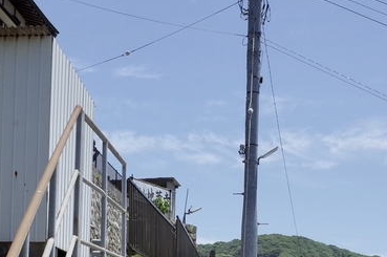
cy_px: 397
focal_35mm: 91
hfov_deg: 22.4
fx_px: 977
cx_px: 195
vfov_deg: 14.0
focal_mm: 18.3
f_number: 8
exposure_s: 1/500
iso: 200
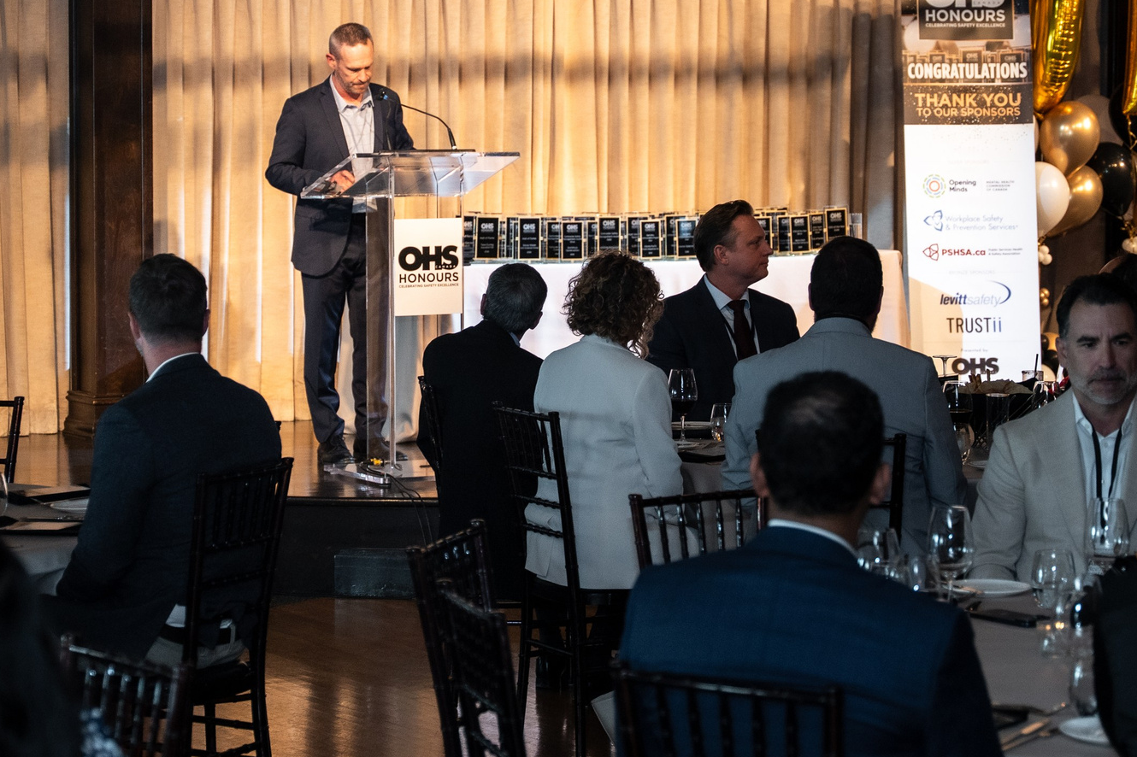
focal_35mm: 101
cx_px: 488
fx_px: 3189
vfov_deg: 13.5
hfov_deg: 20.2
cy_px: 275
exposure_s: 1/200
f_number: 2.8
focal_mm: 51.9
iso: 1250
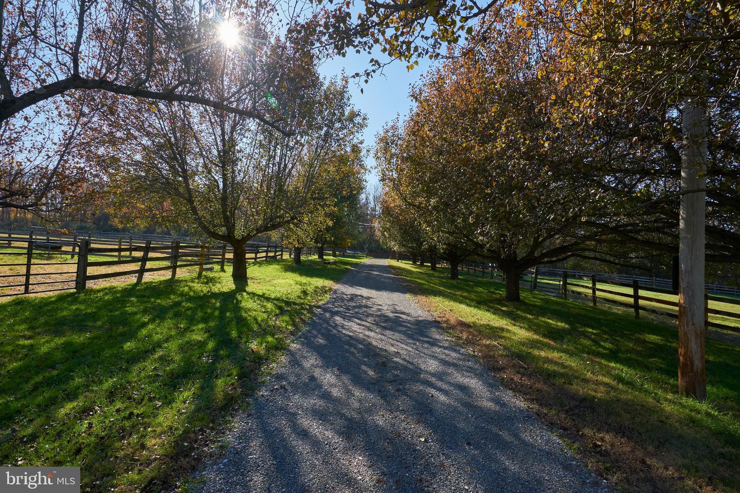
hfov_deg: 93.3
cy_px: 246
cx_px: 370
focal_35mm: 17
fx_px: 349
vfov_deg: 70.4
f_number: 10
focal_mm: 17
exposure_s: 1/640
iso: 500
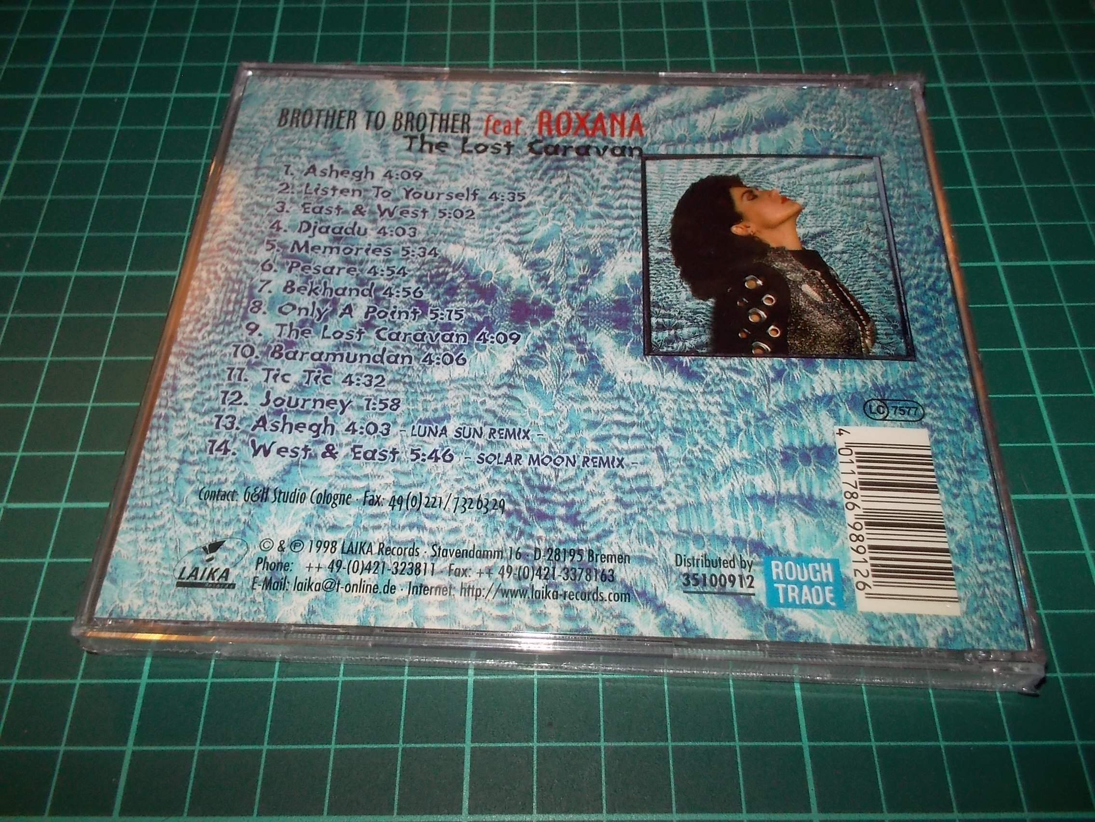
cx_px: 548
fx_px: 917
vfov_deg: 48.2
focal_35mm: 29
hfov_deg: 61.7
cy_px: 411
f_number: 3.3
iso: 200
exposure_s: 1/30
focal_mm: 4.1
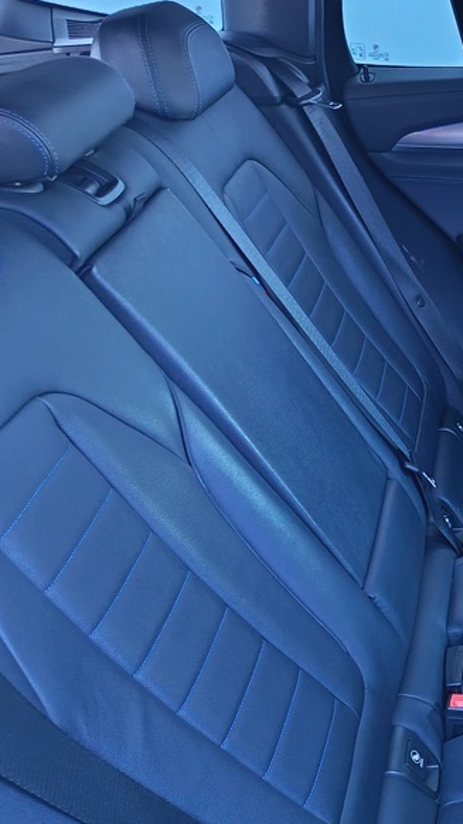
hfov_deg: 22.8
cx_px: 617
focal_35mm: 46
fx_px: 1005
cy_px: 511
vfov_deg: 44.3
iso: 1218
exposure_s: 1/30
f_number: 1.75
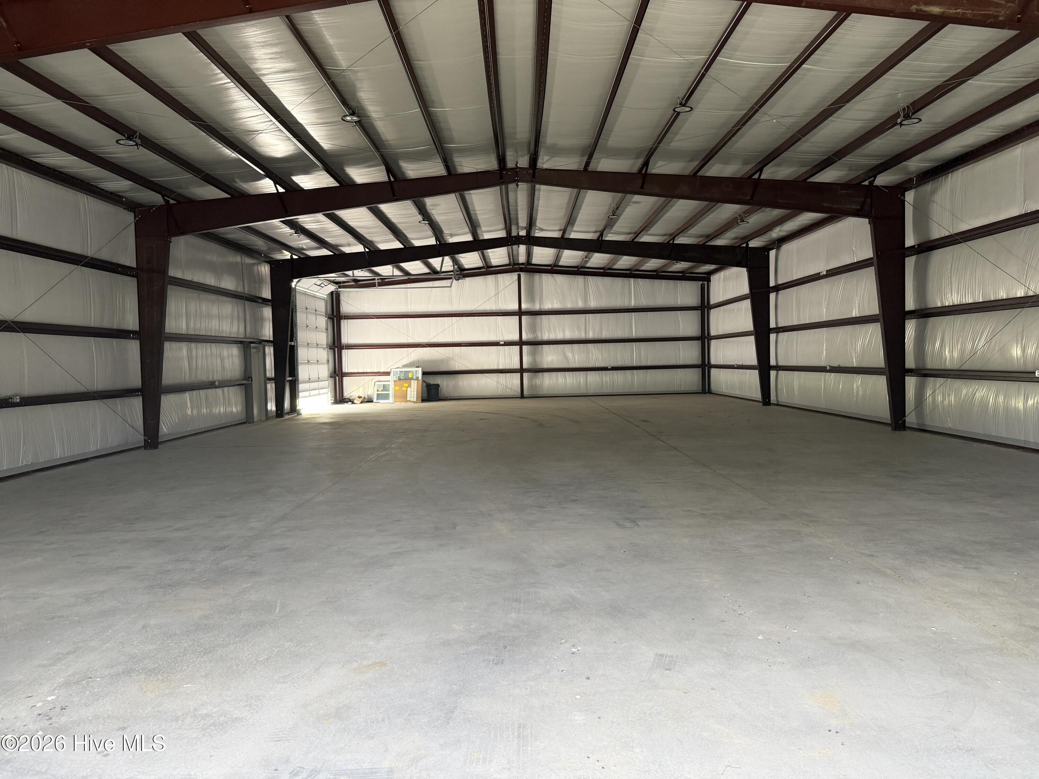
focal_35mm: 24
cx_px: 520
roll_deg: +1.1
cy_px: 390
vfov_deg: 56.8
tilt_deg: -1.5
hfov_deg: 71.6
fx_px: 720
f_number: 1.78
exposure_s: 1/60
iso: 250
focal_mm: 6.76
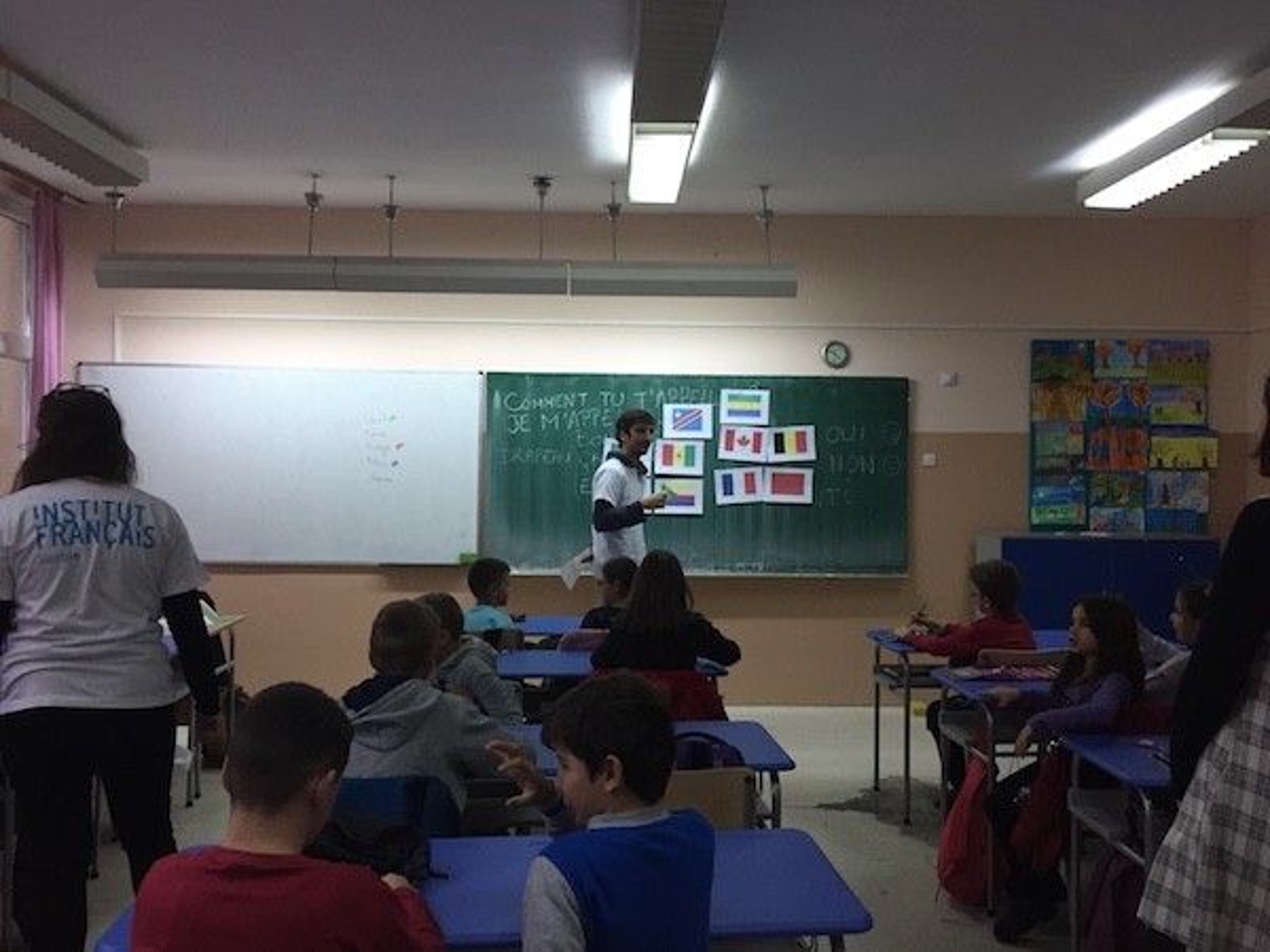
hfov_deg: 61.7
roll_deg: -1.6
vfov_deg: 48.2
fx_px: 1064
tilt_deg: -0.5
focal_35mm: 29
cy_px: 476
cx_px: 635
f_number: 2.2
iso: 64
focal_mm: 4.15
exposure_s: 1/33
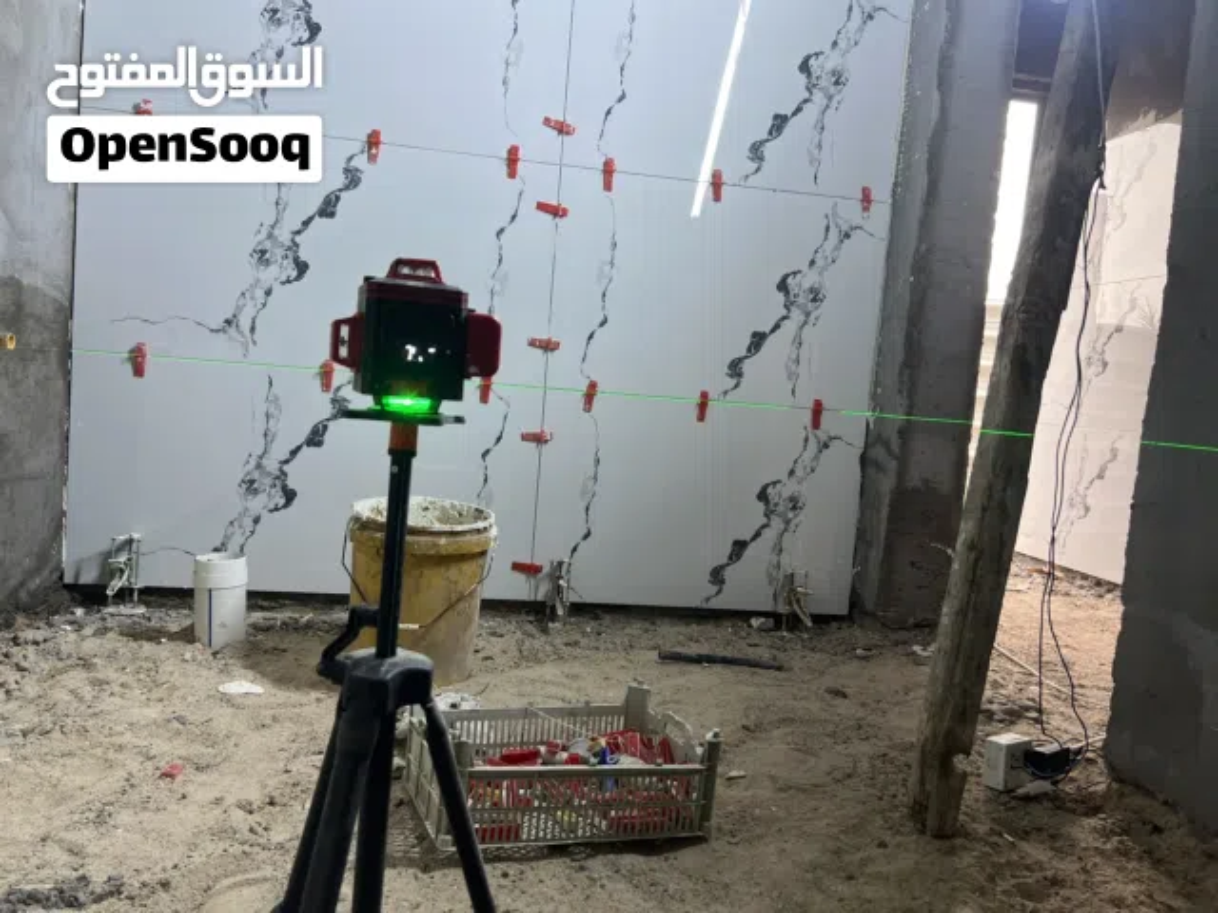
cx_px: 609
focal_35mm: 26
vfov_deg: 53.1
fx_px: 915
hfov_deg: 67.3
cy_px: 456
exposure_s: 1/100
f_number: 1.5
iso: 100
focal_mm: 5.7
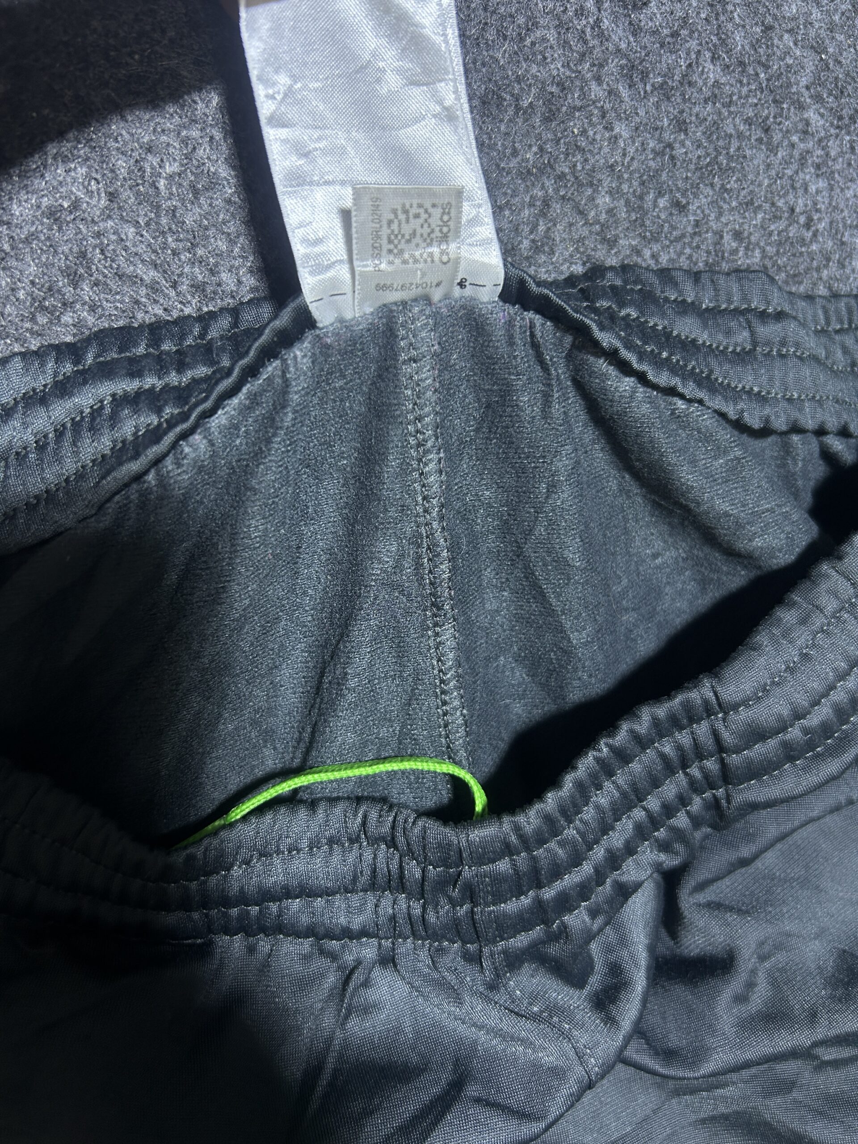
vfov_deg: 67.3
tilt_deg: -71.2
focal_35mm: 26
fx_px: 859
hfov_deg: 53.1
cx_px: 429
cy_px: 572
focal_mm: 5.7
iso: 100
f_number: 1.5
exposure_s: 1/50
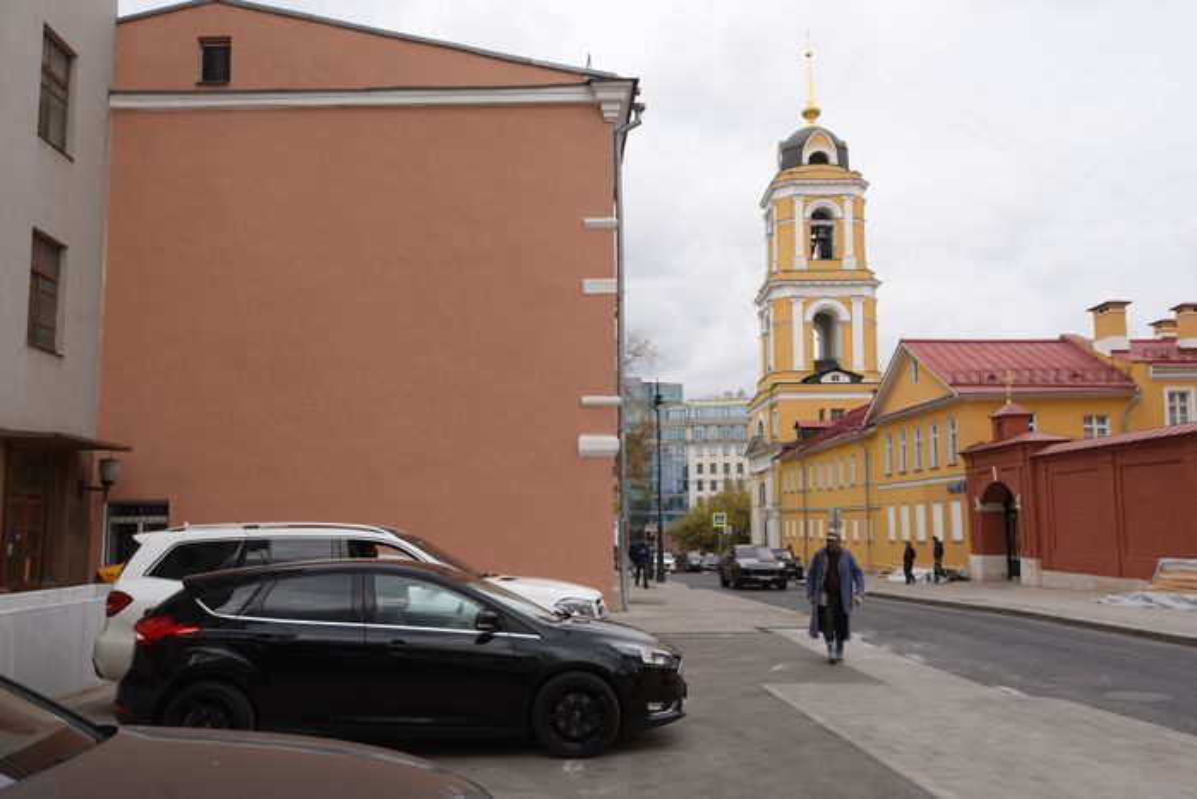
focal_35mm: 32
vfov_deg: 41.2
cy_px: 400
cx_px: 598
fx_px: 1064
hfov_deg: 58.7
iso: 64
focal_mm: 32
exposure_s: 1/250
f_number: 5
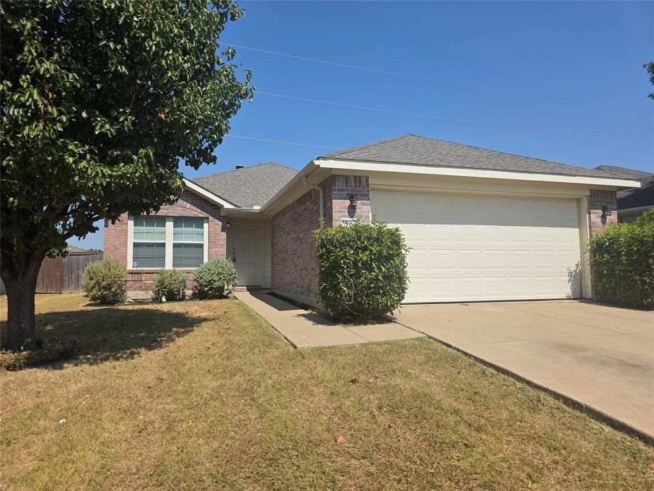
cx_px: 327
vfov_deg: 58.9
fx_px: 435
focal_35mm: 23
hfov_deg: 73.9
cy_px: 246
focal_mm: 6.3
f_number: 1.7
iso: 80
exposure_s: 1/7626
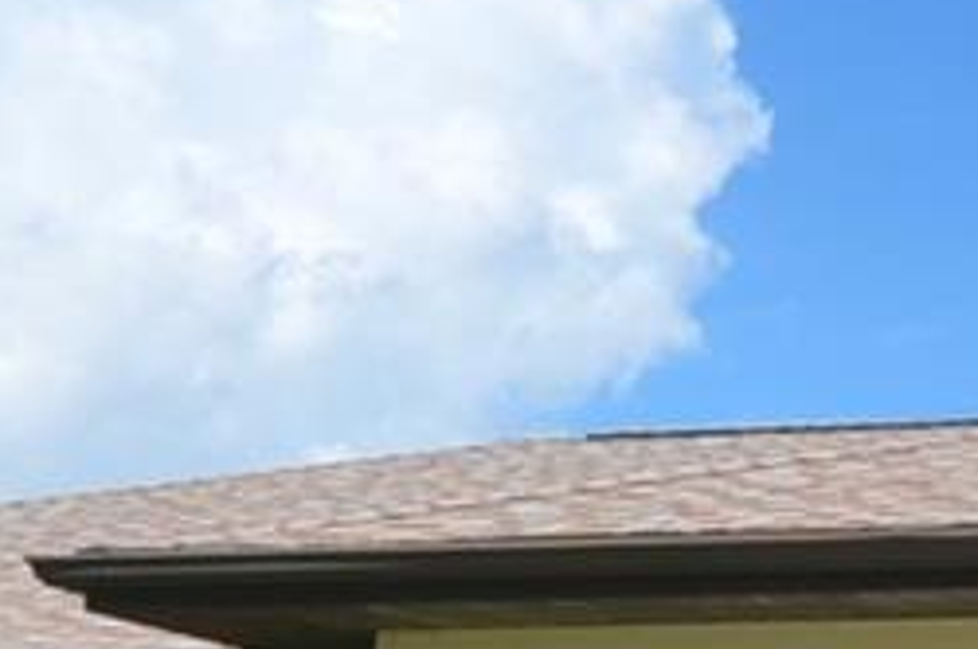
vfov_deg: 5.9
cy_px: 821
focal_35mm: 230
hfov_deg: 8.9
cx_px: 1088
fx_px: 6240
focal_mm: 24
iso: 100
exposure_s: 1/320
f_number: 9
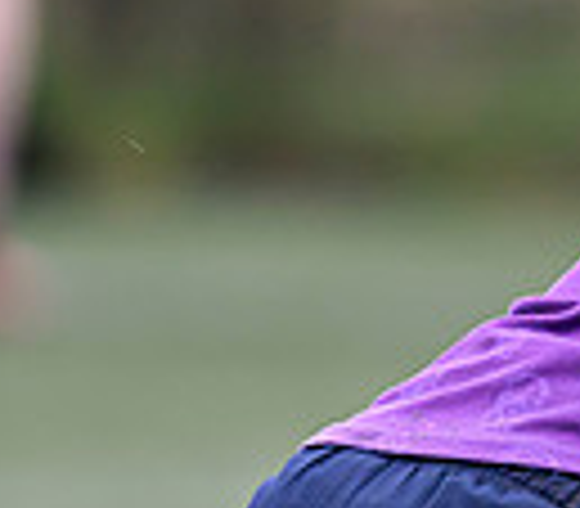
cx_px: 865
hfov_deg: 0.7
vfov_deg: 0.6
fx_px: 45494
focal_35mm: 2553
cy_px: 15
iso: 640
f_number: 3.5
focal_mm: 400
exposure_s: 1/2000
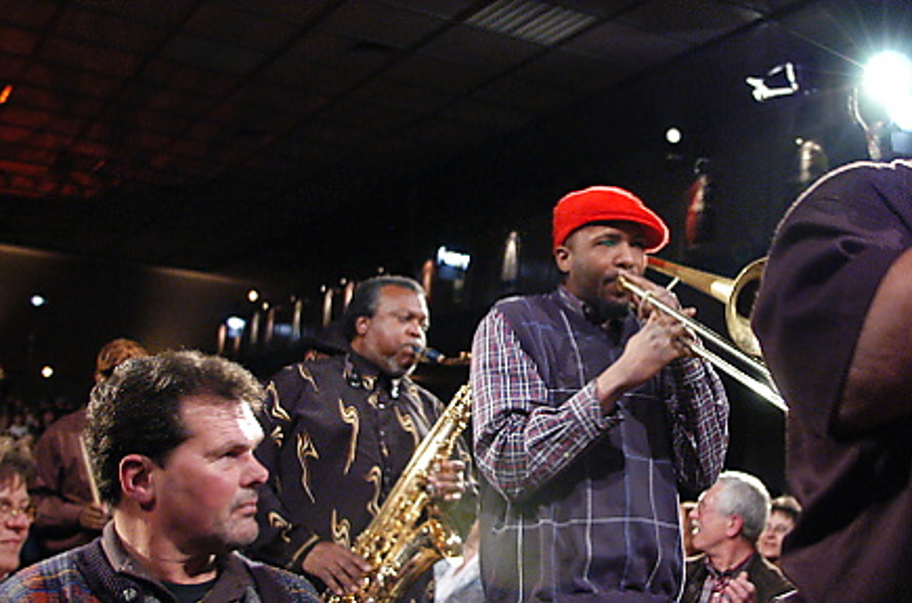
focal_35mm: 51
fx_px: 1289
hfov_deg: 37.8
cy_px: 310
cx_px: 700
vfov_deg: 26.4
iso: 1250
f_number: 2.8
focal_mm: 20
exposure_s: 1/100
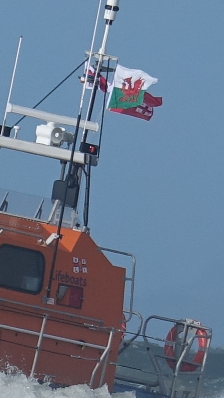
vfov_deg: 1.5
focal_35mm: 1486
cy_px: 202
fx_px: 15690
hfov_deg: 0.8
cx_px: -140
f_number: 5
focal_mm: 200.72
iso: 100
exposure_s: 1/1000
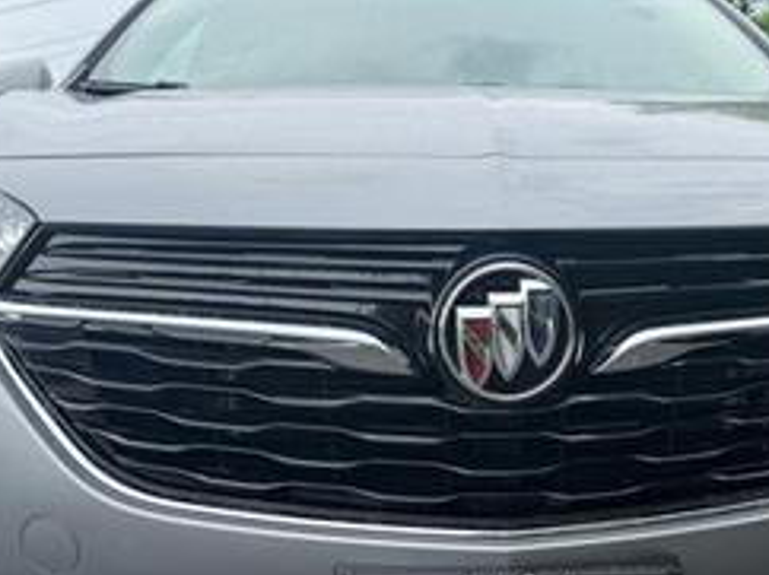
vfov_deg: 28.4
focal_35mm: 50
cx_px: 496
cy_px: 470
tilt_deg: -12.9
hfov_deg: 37.9
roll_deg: +3.2
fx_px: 1110
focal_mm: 6.76
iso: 100
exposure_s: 1/1727
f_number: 1.78
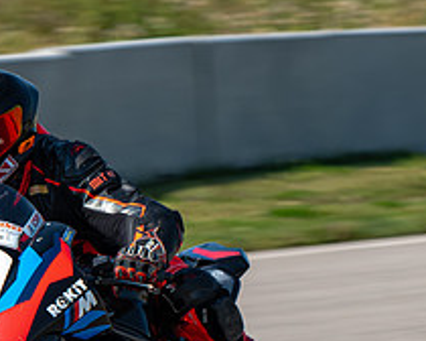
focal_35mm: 905
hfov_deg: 2.1
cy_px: 323
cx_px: -61
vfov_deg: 1.7
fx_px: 11410
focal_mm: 240
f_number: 11
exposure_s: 1/200
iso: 80
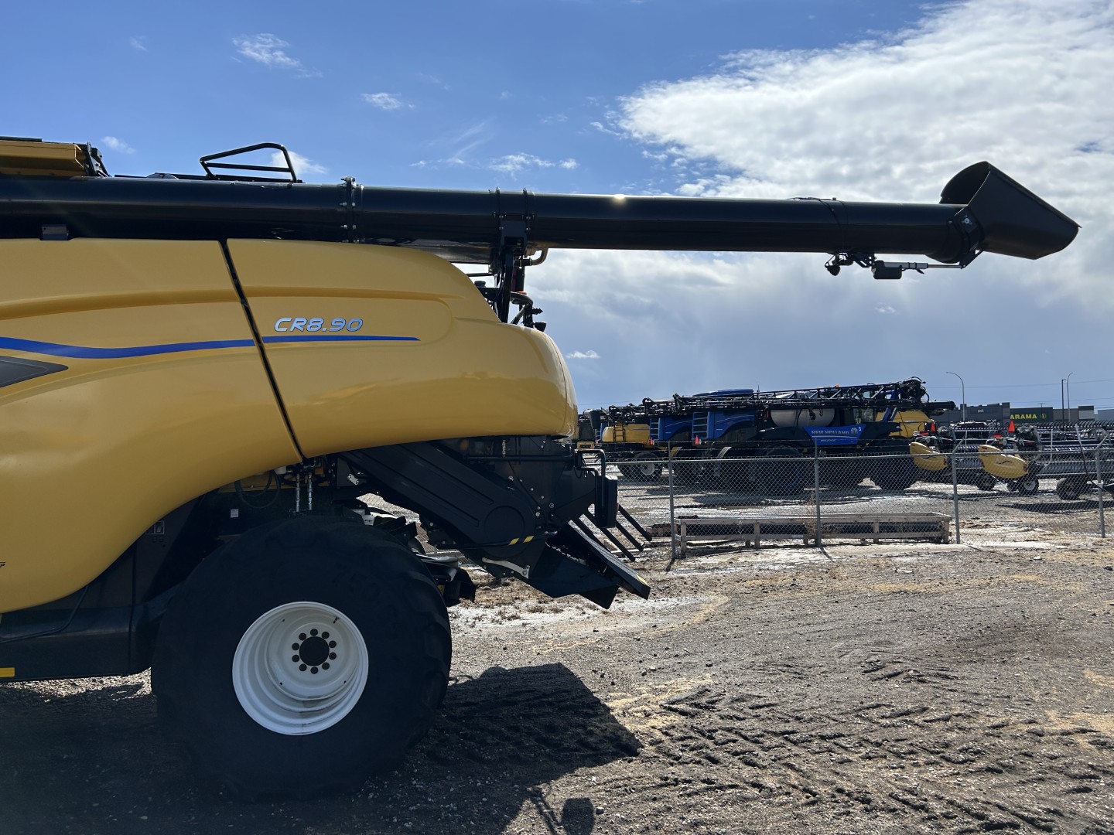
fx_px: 837
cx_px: 557
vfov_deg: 53.1
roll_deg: +1.8
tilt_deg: +0.5
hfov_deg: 67.3
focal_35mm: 26
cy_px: 418
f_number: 1.5
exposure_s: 1/6579
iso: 50
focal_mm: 5.7
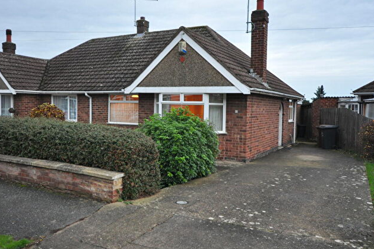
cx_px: 182
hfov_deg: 62.0
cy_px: 118
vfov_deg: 43.5
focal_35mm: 30
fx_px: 311
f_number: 4.2
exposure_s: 1/60
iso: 800
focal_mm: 18
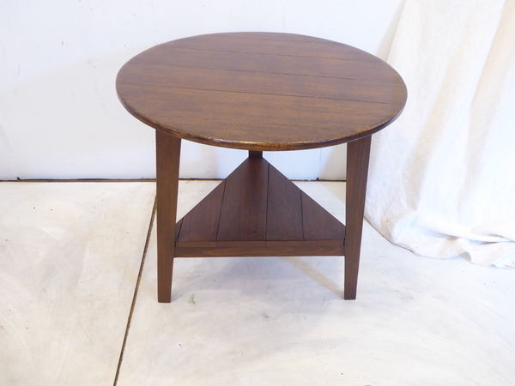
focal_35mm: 34
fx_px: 506
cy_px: 193
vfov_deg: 41.8
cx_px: 258
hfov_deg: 54.0
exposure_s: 1/15
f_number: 3.6
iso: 400
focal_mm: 5.8
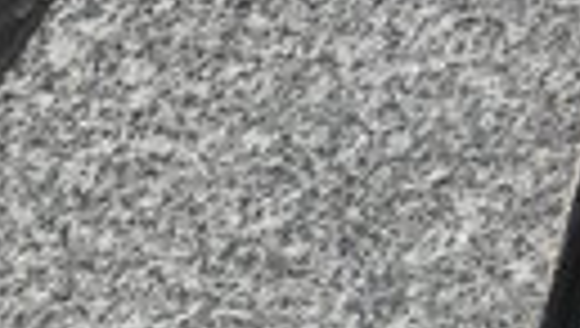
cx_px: -346
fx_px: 2695
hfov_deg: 11.6
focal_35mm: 175
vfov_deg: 6.9
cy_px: 310
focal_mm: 4.6
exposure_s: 1/30
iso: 80
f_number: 2.8
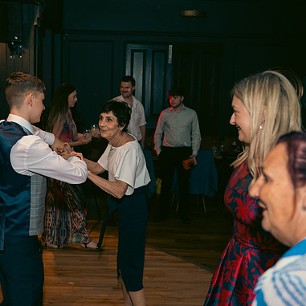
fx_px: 440
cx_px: 112
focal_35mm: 44
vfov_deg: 38.3
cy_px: 155
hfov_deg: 38.1
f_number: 3.5
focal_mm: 34
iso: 640
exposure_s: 1/160
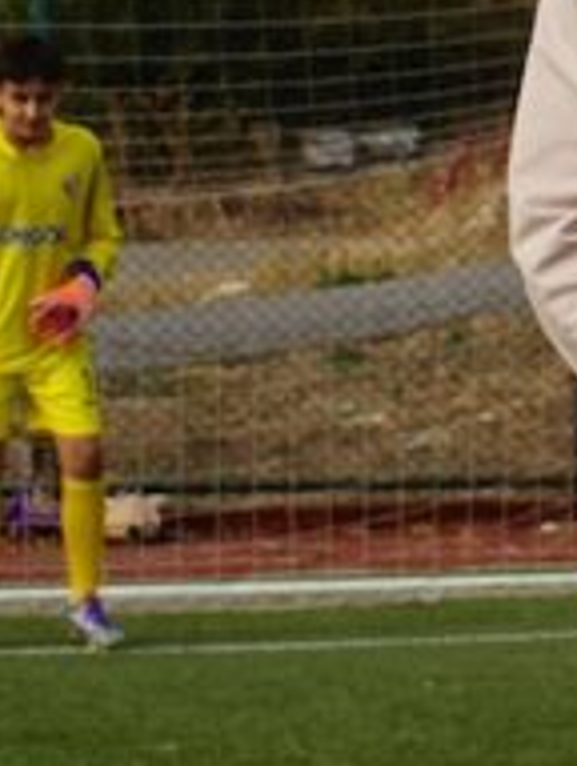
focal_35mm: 247
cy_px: 130
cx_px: 894
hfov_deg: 6.0
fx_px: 5471
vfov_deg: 8.0
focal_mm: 48
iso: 100
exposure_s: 1/200
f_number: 8
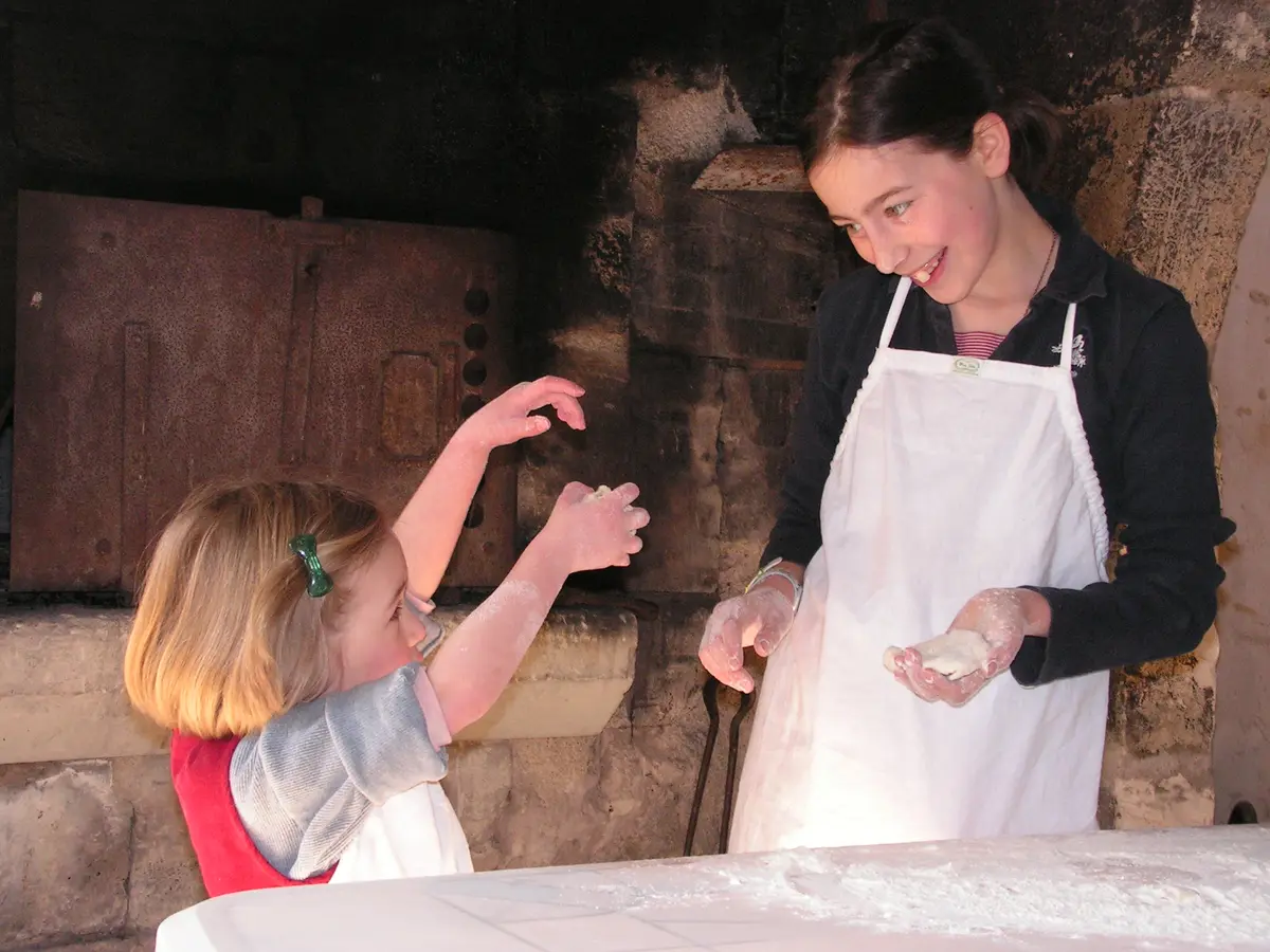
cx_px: 635
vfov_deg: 25.7
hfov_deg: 33.8
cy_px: 476
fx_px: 2091
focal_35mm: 57
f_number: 3.3
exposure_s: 1/60
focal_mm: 9.6
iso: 200
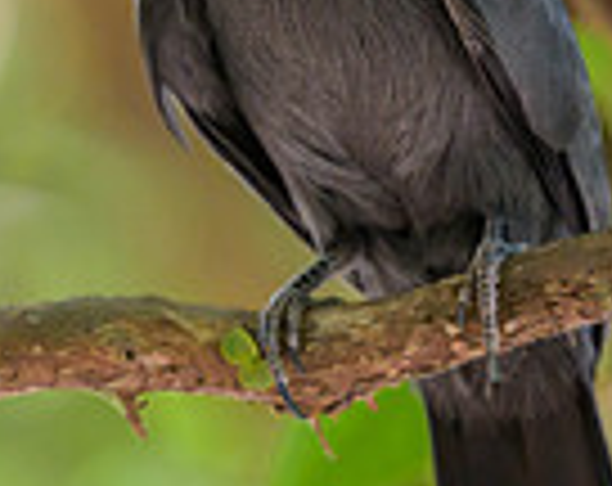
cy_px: 206
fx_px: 35887
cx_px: -216
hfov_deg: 1.0
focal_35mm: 1987
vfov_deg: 0.8
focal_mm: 400
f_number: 2.8
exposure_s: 1/800
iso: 560
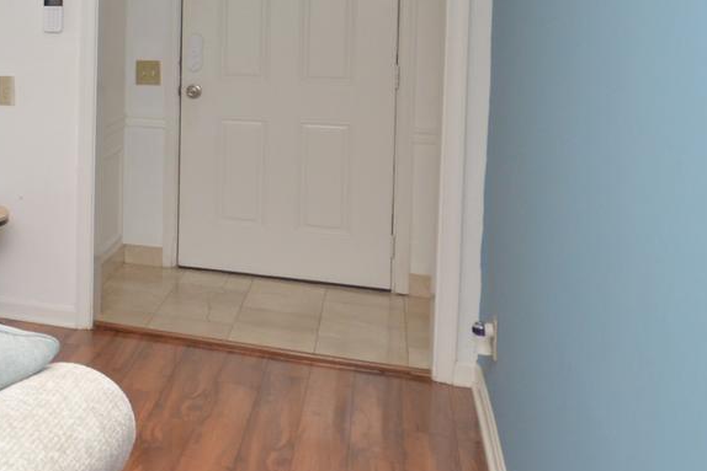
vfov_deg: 22.6
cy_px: 67
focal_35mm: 59
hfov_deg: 26.0
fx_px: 1155
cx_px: -330
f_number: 4.2
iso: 400
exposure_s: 1/60
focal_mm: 11
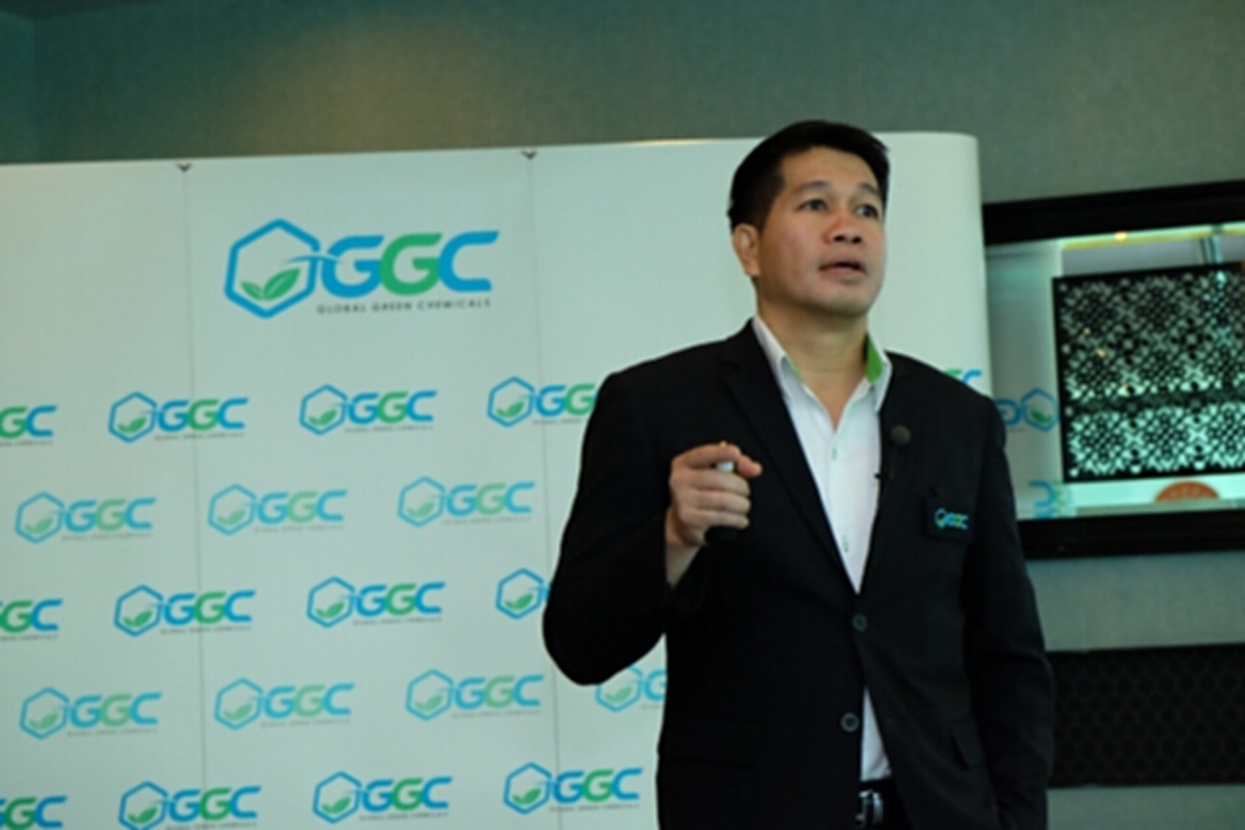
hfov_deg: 24.5
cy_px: 415
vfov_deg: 16.5
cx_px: 622
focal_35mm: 83
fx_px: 2871
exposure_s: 1/125
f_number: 4
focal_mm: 55
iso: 3200
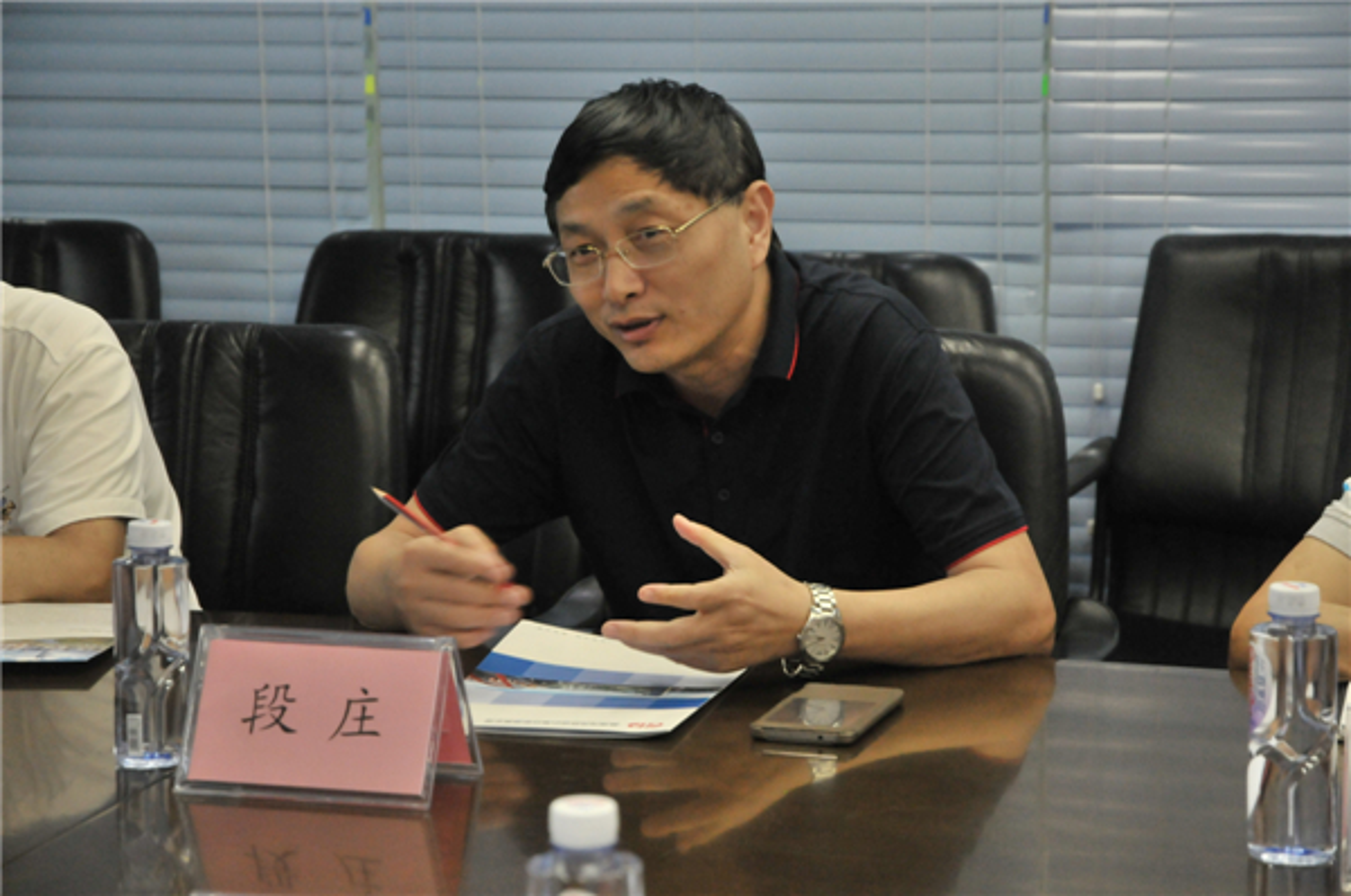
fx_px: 3260
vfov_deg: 15.7
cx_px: 676
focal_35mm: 87
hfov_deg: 23.4
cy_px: 448
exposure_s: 1/50
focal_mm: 58
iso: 1250
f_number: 5.3
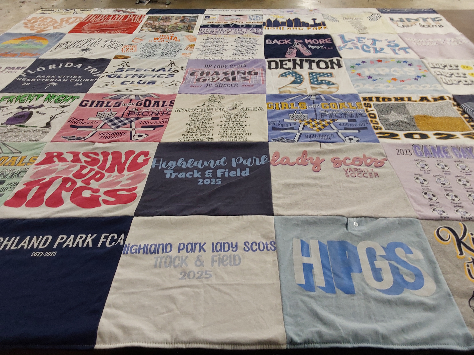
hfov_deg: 63.4
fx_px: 383
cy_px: 178
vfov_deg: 49.7
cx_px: 237
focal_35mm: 28
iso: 80
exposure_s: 1/60
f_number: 1.9
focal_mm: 2.91
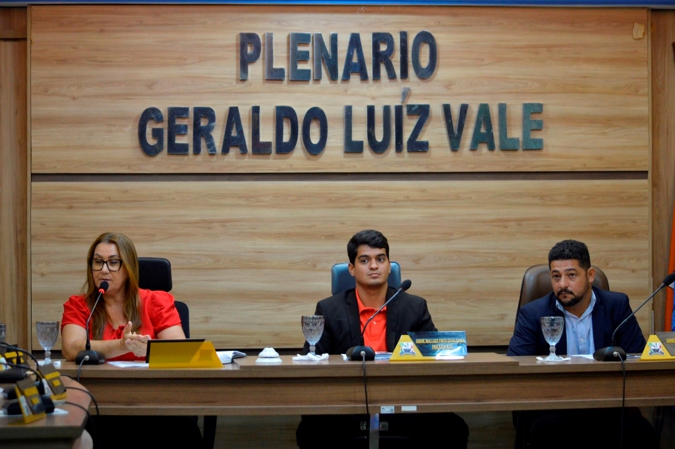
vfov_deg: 11.4
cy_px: 224
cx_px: 338
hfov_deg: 17.1
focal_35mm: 120
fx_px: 2248
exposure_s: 1/60
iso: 1600
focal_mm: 80
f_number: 4.5
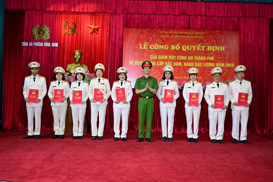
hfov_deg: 58.7
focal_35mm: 32
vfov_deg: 41.1
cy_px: 91
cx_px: 136
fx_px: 243
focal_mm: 32
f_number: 4
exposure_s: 1/160
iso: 1600
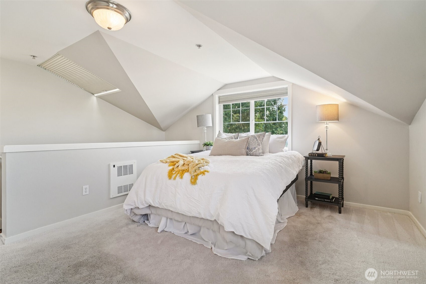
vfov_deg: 73.7
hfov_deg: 96.7
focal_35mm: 16
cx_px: 213
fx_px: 189
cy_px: 142
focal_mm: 16
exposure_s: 1/60
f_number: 8
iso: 1600
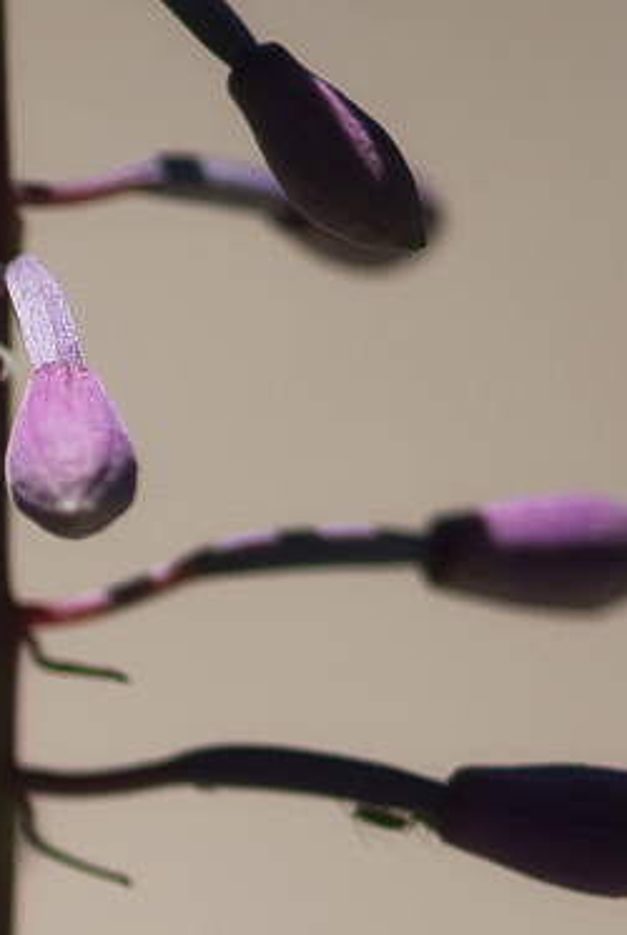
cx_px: -576
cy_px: 1885
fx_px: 17572
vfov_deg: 3.0
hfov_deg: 2.0
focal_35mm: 675
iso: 100
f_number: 3.2
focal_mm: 105
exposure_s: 1/2000
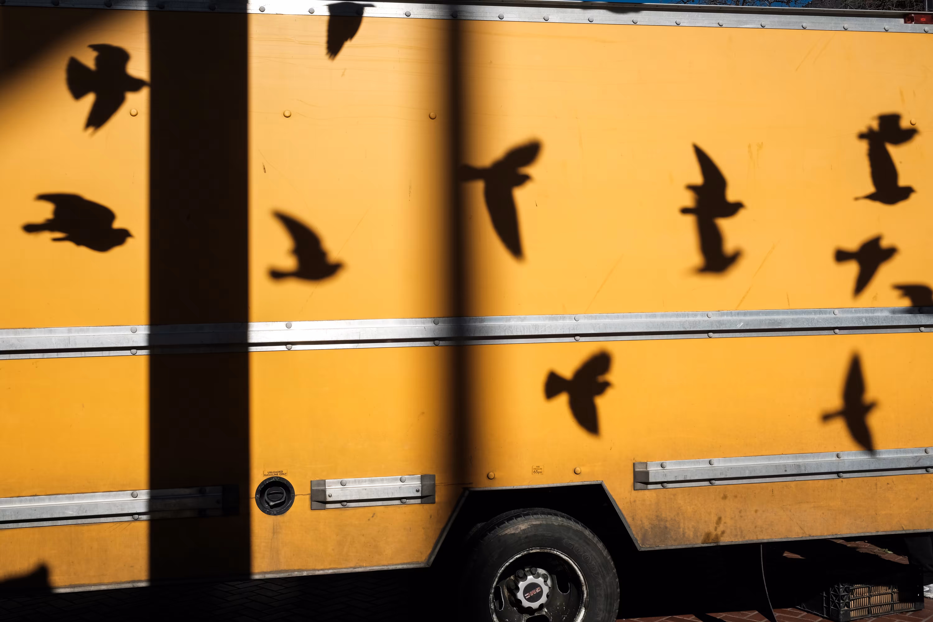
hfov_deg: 54.4
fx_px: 907
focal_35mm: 35
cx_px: 466
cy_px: 311
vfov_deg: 37.9
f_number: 16
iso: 320
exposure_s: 1/500
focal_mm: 23
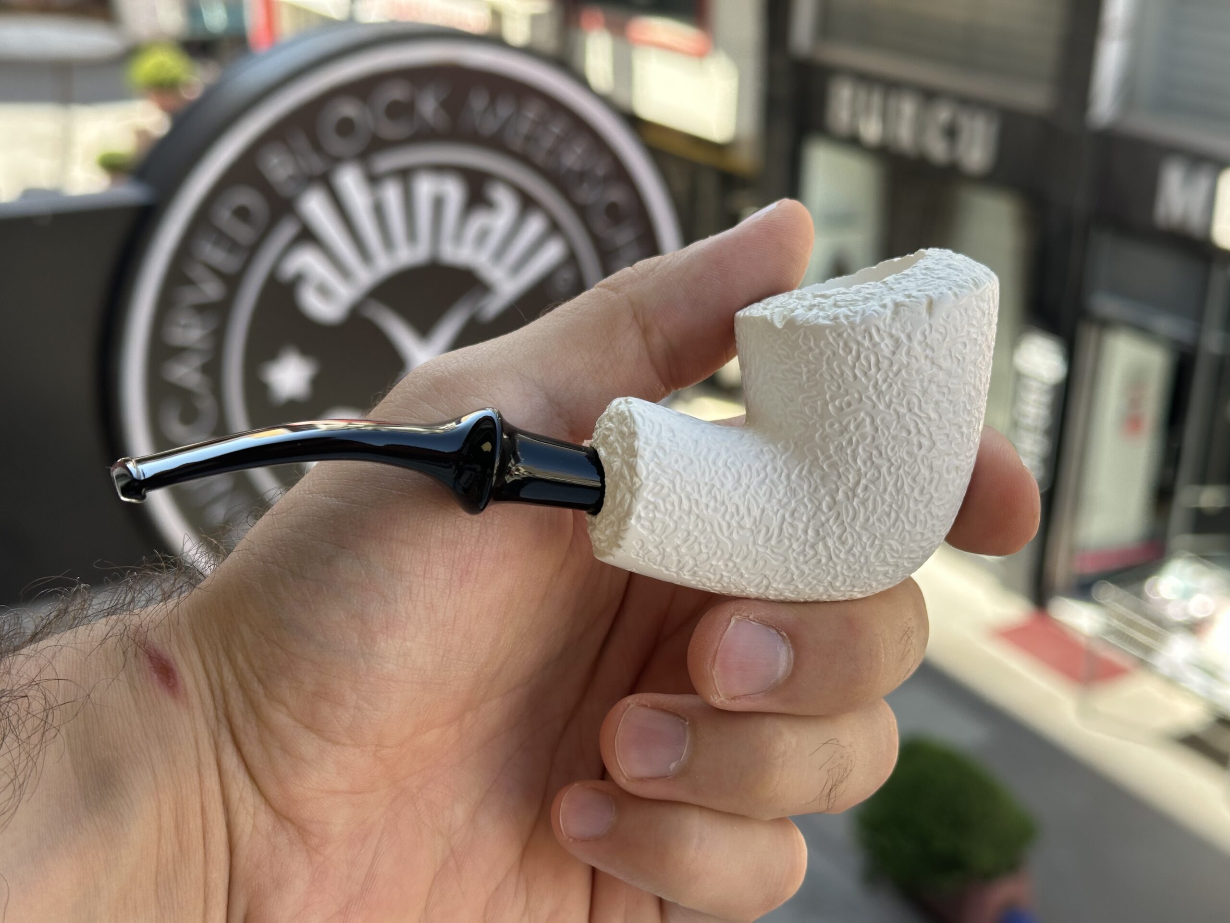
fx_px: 1706
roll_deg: -1.5
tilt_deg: -20.9
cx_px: 615
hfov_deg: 39.7
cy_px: 462
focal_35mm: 48
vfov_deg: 30.3
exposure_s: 1/631
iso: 64
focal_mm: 6.86
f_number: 1.78
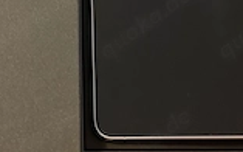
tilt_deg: -73.0
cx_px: 60
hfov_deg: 16.0
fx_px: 861
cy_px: -81
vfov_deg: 9.8
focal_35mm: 130
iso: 500
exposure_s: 1/25
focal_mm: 6.93
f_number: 1.48
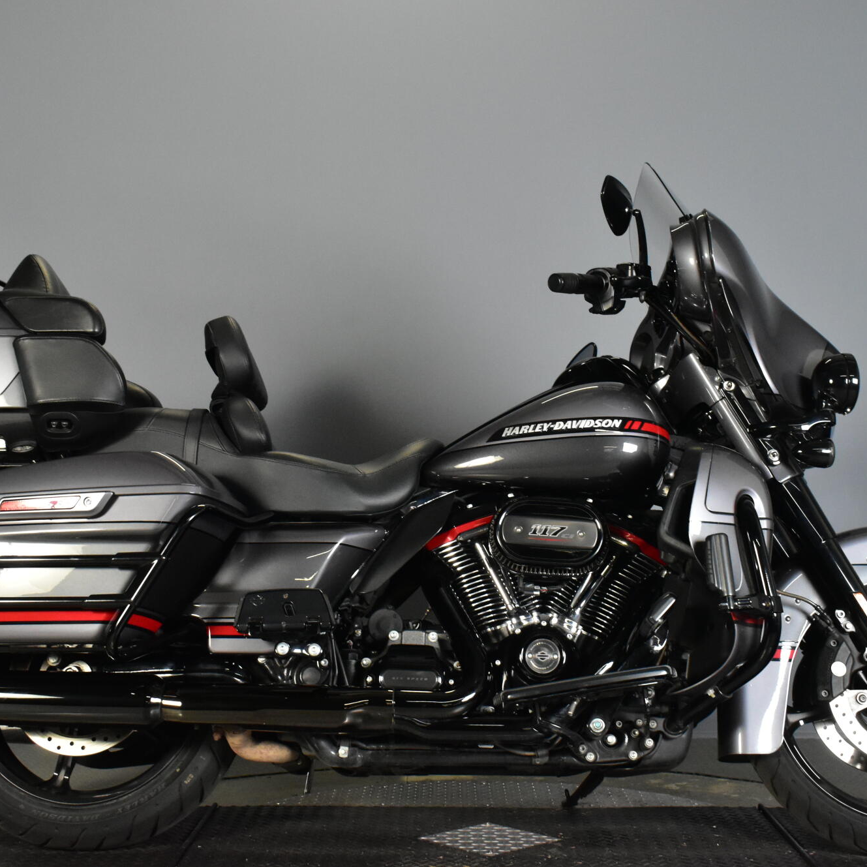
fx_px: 1577
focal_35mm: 56
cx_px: 420
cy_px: 434
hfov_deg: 30.7
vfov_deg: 30.7
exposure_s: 1/125
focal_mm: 29
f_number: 7.1
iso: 3200
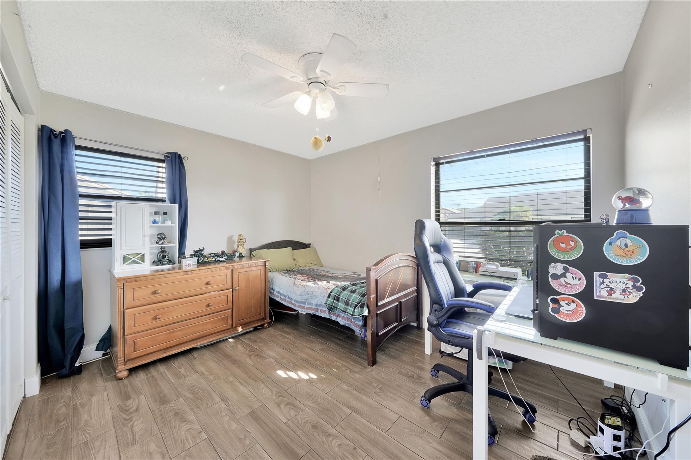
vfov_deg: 90.0
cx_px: 346
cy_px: 230
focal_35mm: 12
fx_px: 230
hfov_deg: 112.6
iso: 100
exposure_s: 1/4
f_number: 13
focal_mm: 12
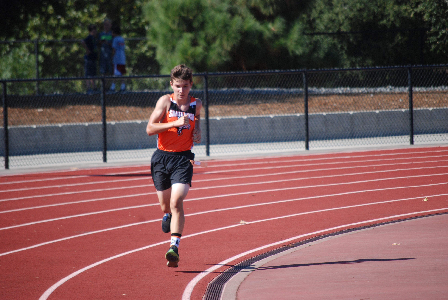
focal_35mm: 300
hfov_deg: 6.9
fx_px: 3738
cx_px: 224
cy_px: 150
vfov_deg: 4.6
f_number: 5.6
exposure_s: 1/800
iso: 400
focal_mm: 200
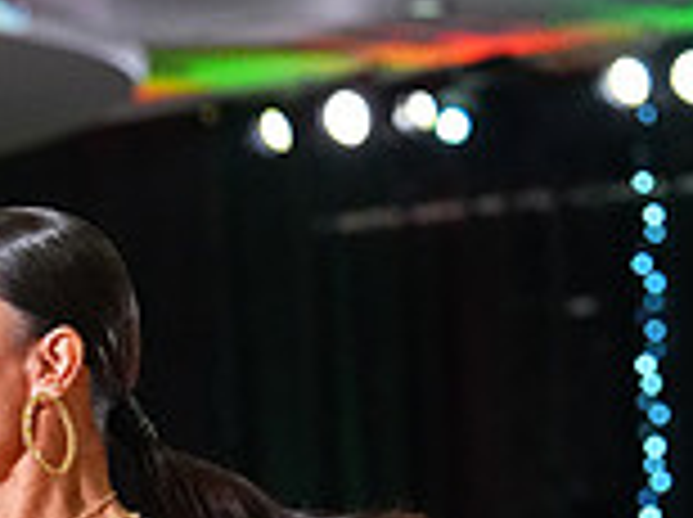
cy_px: 1212
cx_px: -142
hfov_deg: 4.7
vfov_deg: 3.5
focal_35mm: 421
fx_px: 8415
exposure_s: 1/400
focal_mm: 116
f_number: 5
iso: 8000
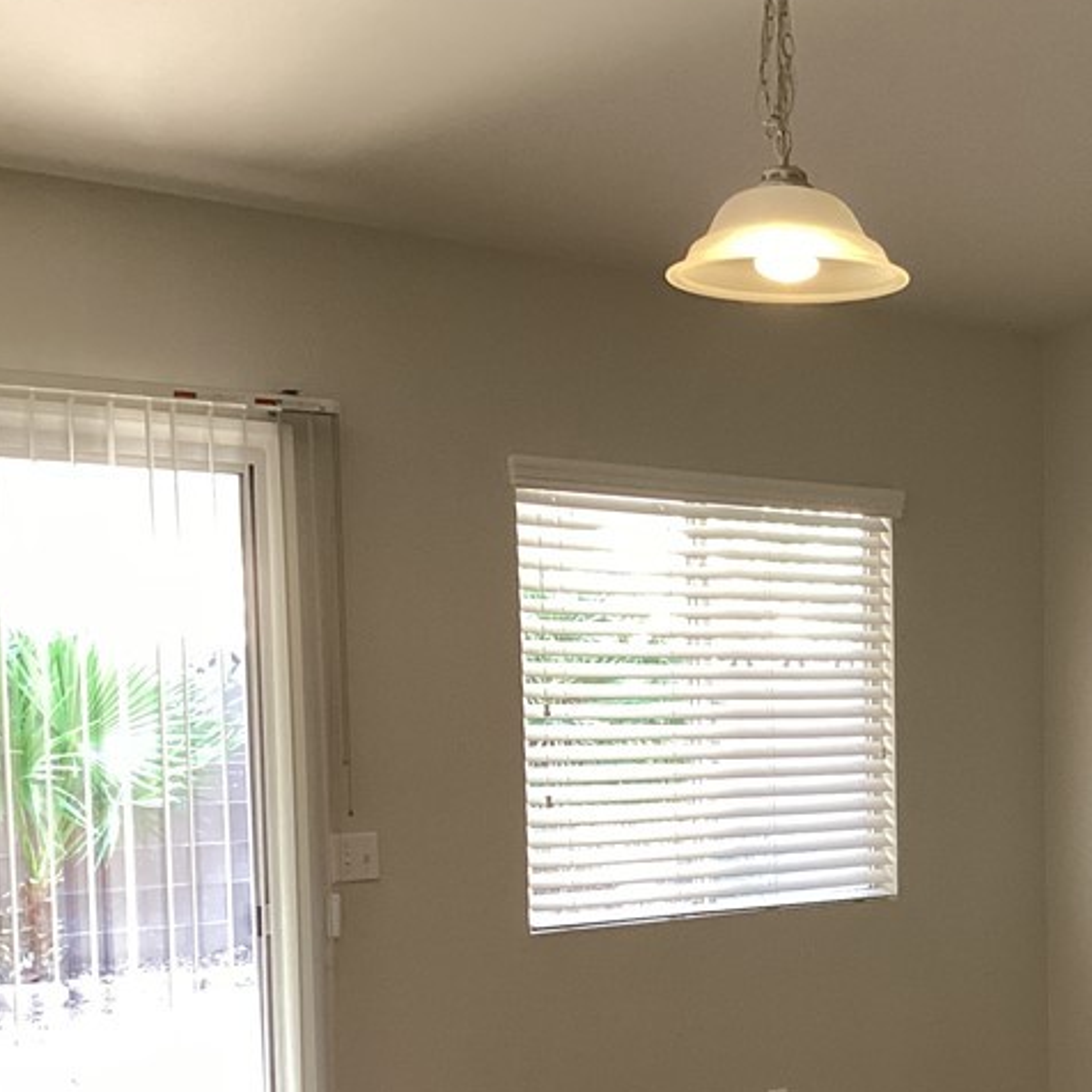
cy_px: 847
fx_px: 2106
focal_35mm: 59
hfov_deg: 27.3
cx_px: 1110
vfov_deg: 28.5
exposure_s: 1/50
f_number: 2.4
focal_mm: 3.3
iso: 100
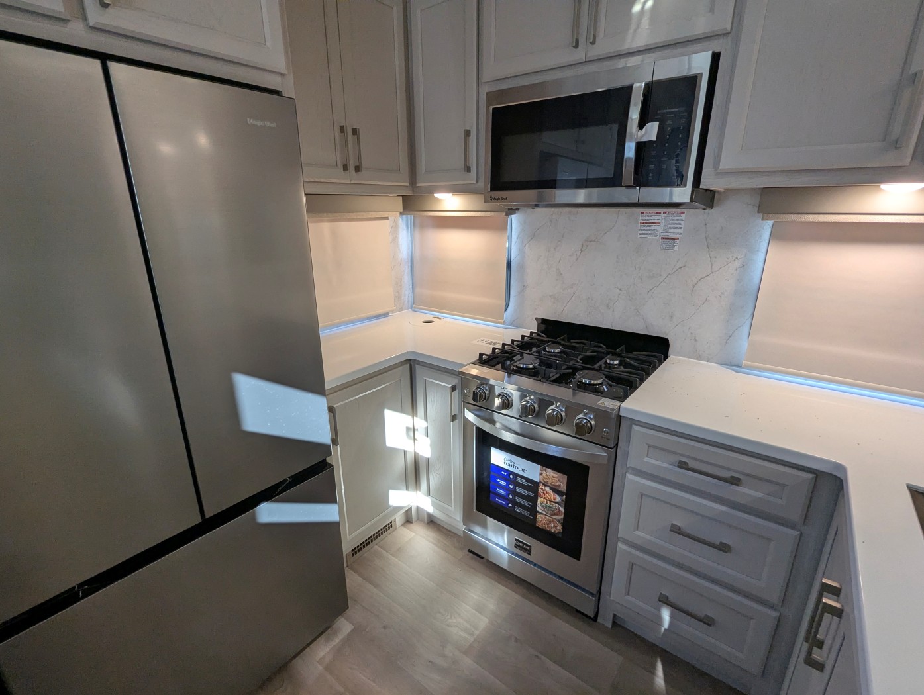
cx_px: 462
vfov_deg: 78.2
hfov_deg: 94.4
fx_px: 428
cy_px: 348
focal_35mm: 16
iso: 149
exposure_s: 1/57.2
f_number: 2.2
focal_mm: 2.35
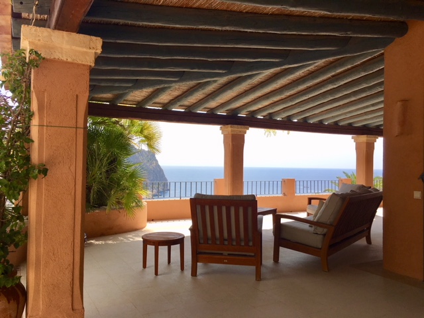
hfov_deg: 61.7
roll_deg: -0.7
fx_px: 355
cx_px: 212
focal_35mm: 29
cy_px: 159
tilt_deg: +3.9
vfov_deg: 48.2
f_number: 2.2
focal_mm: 4.15
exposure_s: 1/950
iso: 25
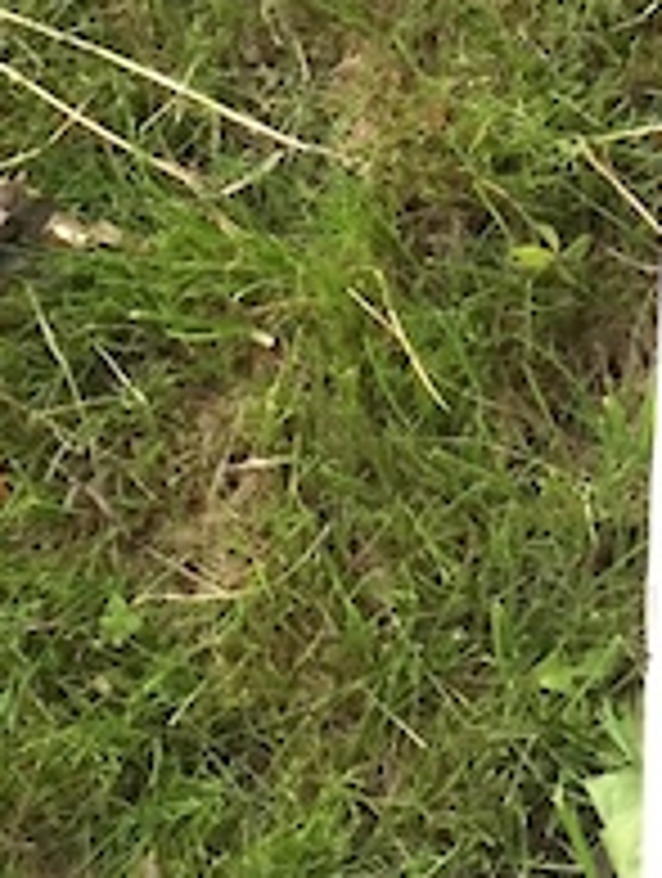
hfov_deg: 9.7
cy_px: -320
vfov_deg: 12.5
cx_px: 748
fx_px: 3863
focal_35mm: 152
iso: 125
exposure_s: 1/30
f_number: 2.2
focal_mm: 4.15
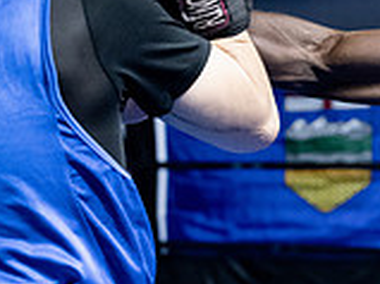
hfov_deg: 10.7
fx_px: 2007
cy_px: 202
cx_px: 433
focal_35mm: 183
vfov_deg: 8.1
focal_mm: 52
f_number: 2.8
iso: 6400
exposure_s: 1/1000
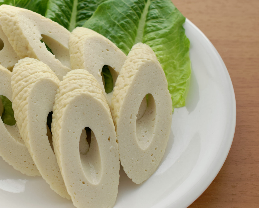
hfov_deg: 21.8
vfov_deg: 17.7
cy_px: 96
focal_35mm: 87
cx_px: 65
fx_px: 667
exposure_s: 1/60
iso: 100
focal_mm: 40
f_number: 8
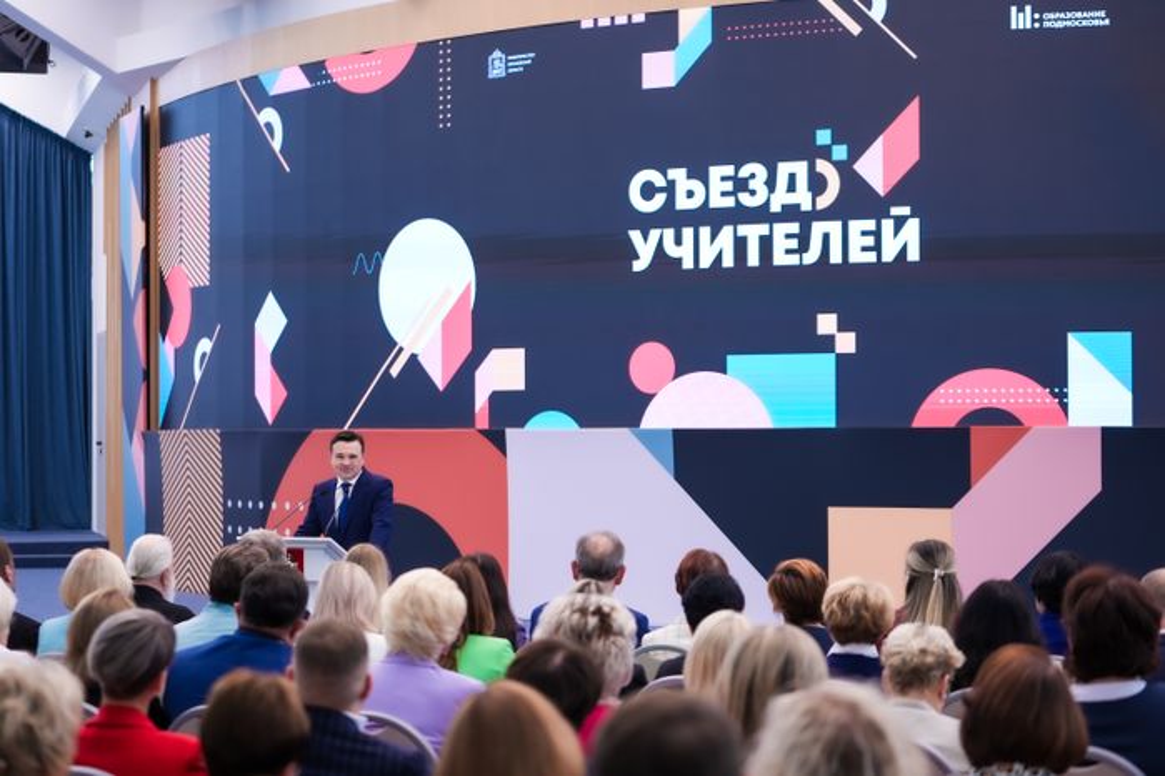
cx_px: 582
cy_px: 388
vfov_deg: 19.5
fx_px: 2265
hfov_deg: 28.8
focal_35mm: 70
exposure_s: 1/60
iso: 250
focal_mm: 70
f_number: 2.8
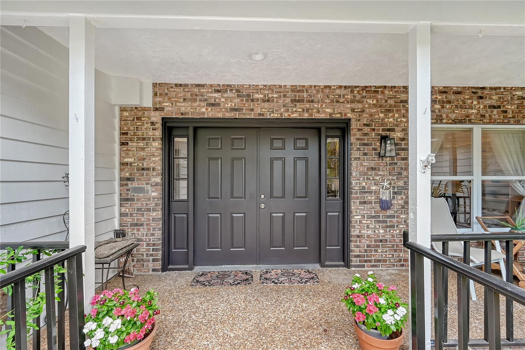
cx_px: 262
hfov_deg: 100.4
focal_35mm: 15
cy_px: 175
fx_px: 219
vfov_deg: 77.3
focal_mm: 10
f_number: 10
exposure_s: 1/1600
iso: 800
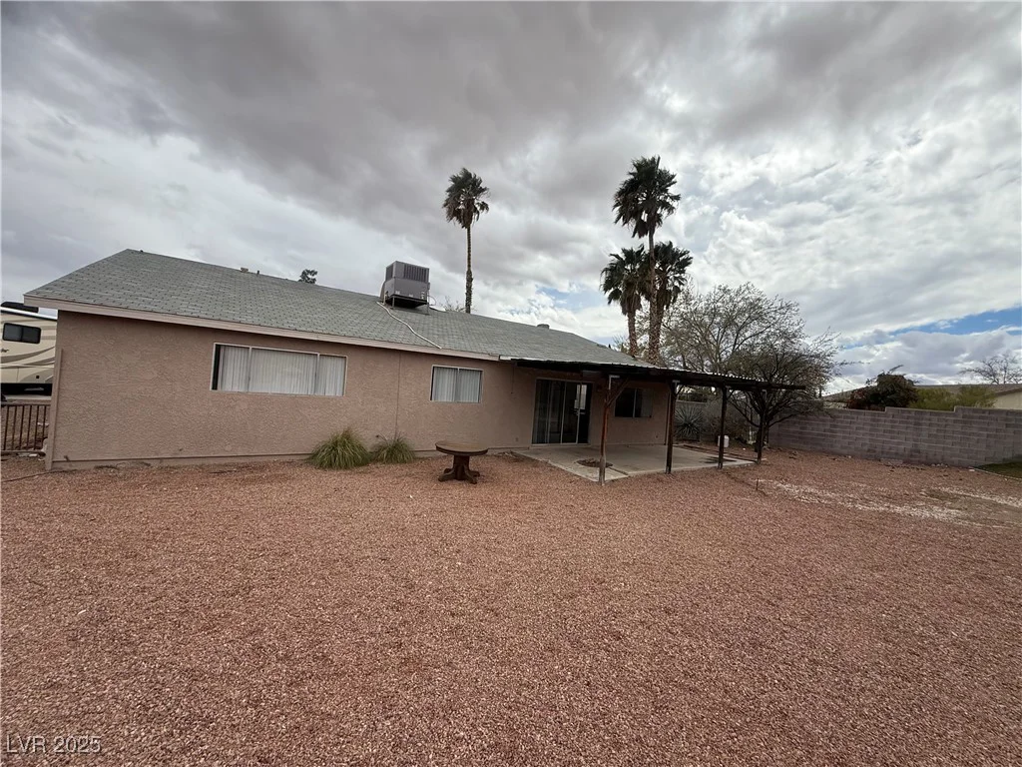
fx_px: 413
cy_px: 384
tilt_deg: +0.8
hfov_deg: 102.1
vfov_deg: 85.7
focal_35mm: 14
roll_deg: -5.1
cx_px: 511
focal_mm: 2.22
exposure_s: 1/2976
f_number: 2.2
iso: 64
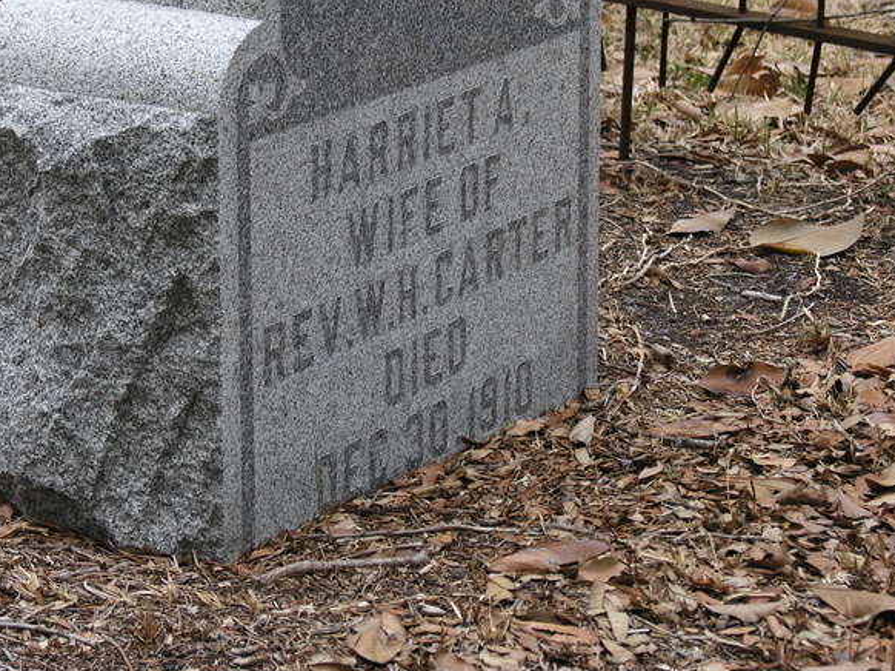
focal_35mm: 128
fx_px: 3308
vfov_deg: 11.6
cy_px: 220
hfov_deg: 15.4
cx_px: 408
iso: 50
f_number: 3.6
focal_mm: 24
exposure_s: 1/195
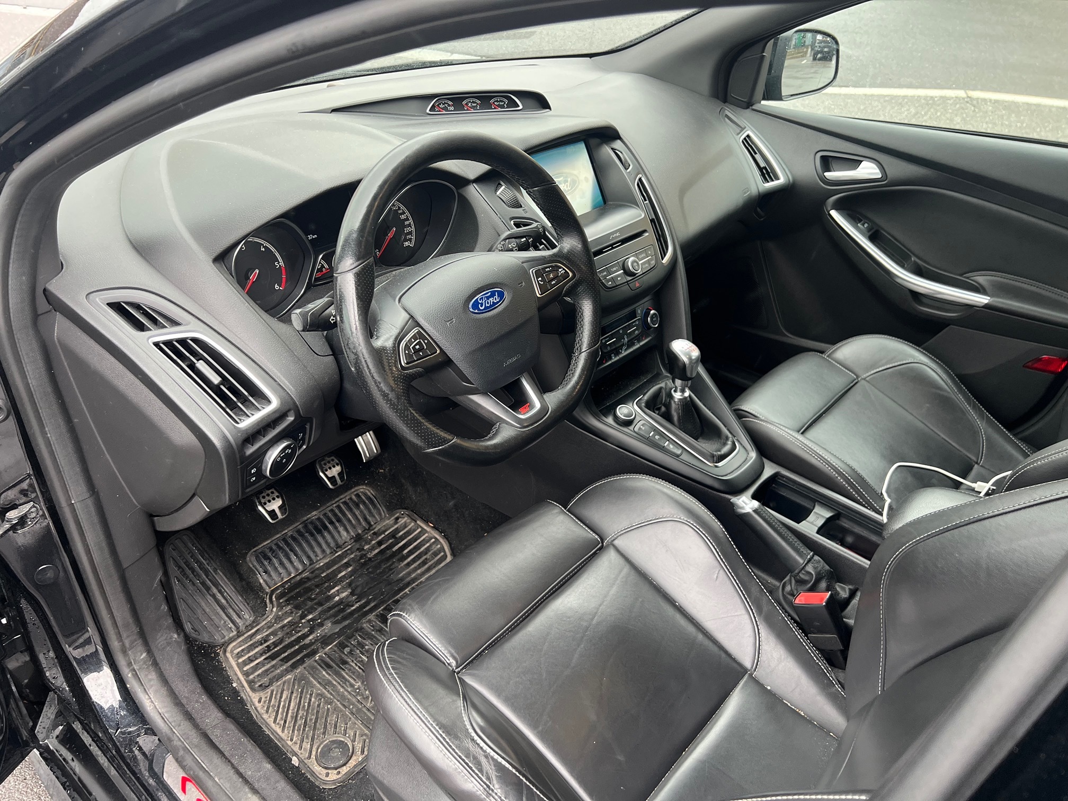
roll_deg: +0.7
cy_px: 400
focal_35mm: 26
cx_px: 534
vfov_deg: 53.1
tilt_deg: -39.0
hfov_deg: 67.3
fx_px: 802
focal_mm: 5.7
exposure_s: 1/121
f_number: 1.5
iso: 100
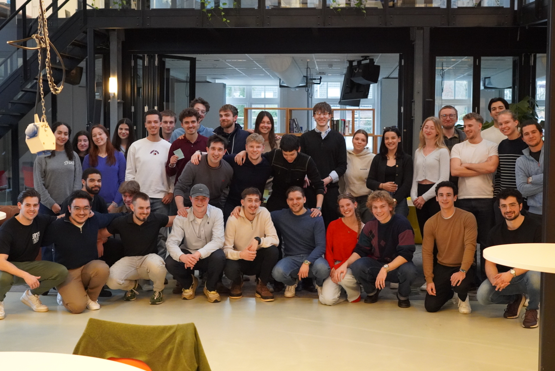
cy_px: 186
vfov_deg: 25.8
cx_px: 278
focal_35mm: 52
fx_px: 810
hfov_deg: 37.8
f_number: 4
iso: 5000
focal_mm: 35
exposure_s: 1/160
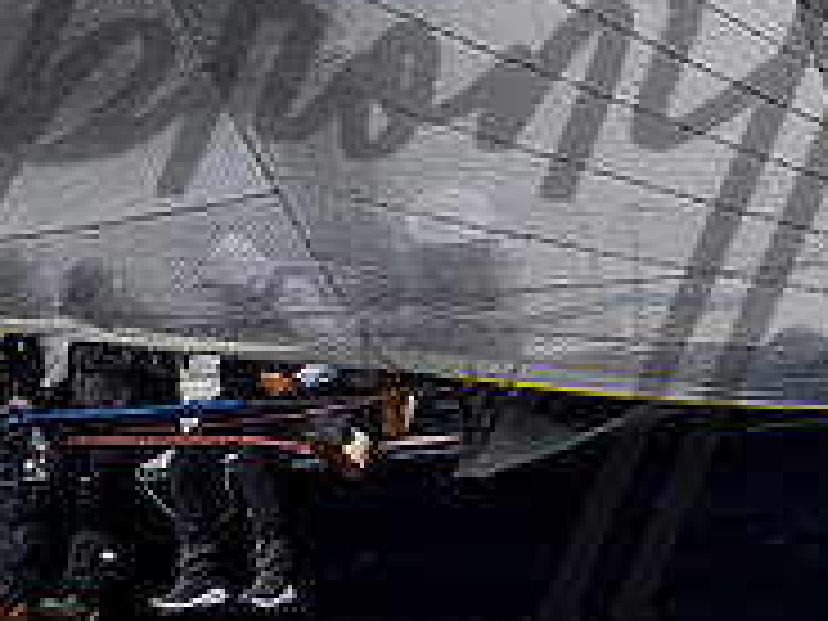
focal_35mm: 1617
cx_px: 411
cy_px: 198
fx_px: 38678
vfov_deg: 0.9
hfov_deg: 1.2
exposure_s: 1/2000
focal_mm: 400
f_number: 8
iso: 800
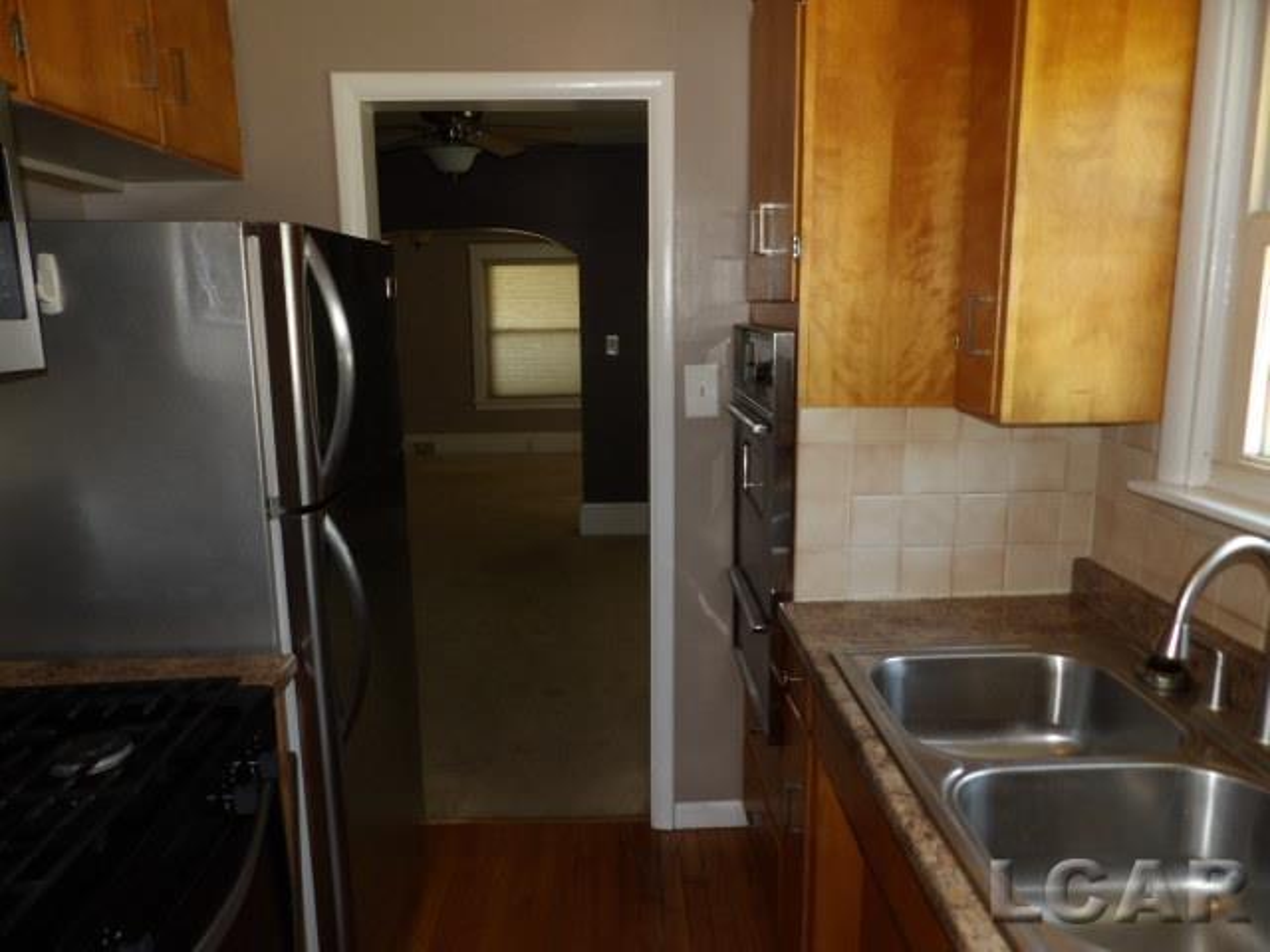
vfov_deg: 56.8
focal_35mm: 24
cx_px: 635
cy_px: 476
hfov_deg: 71.6
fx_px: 881
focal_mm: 4.3
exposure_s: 1/33
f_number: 3.2
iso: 200
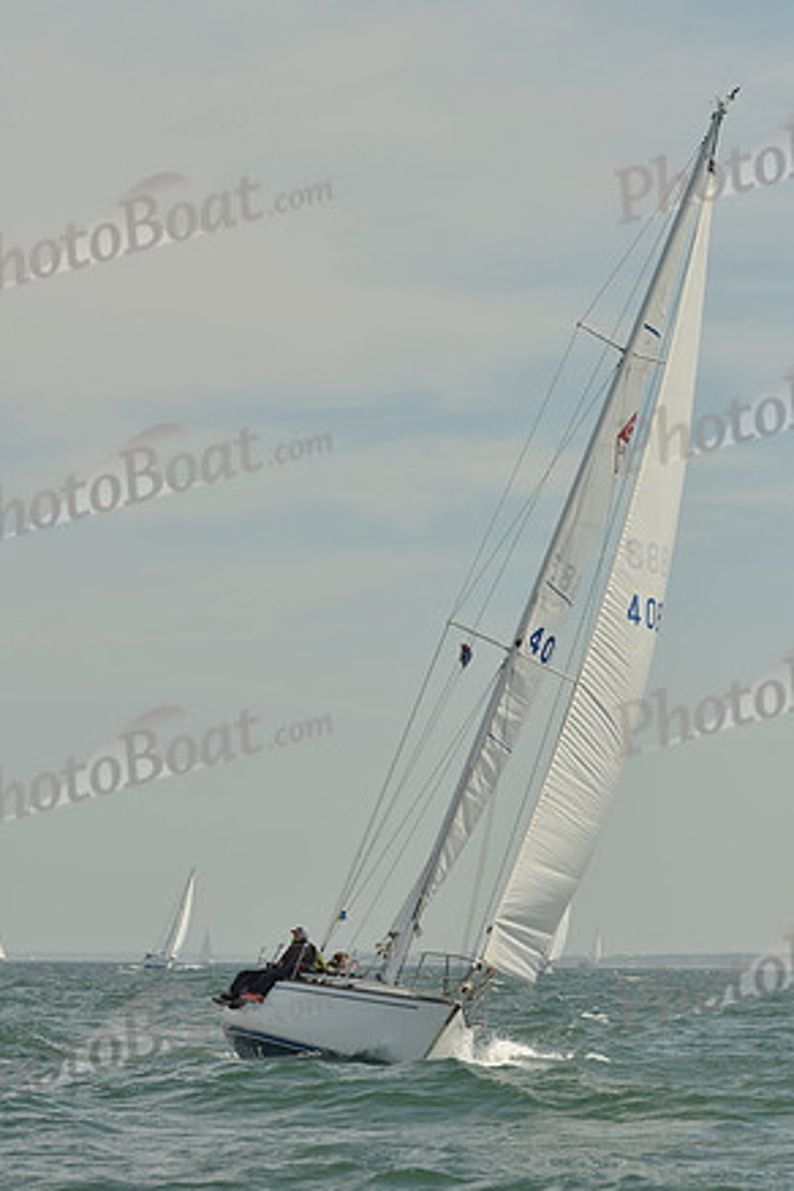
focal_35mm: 114
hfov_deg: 12.0
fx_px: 3771
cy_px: 585
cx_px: 474
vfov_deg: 17.9
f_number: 8
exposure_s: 1/1250
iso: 200
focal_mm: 86
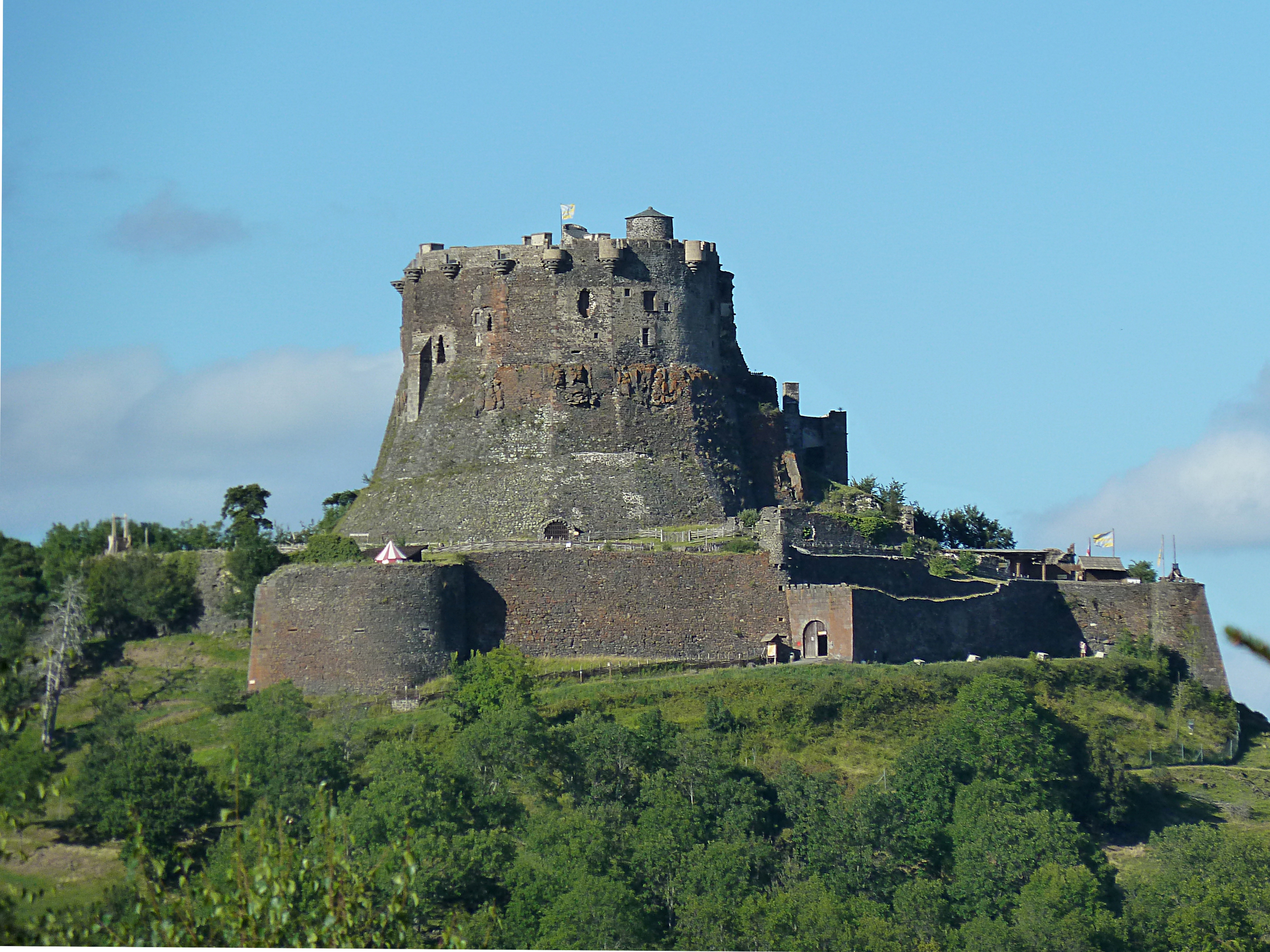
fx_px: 8879
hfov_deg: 8.2
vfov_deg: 6.1
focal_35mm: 242
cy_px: 476
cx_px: 635
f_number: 5
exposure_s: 1/500
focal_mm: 39.7
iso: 125
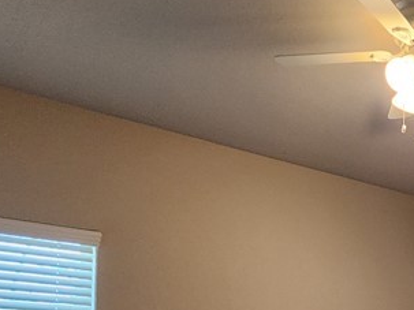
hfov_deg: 37.5
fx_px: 526
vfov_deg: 29.2
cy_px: 352
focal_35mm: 44
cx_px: 430
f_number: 2.2
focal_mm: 2.2
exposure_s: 1/60
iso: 250
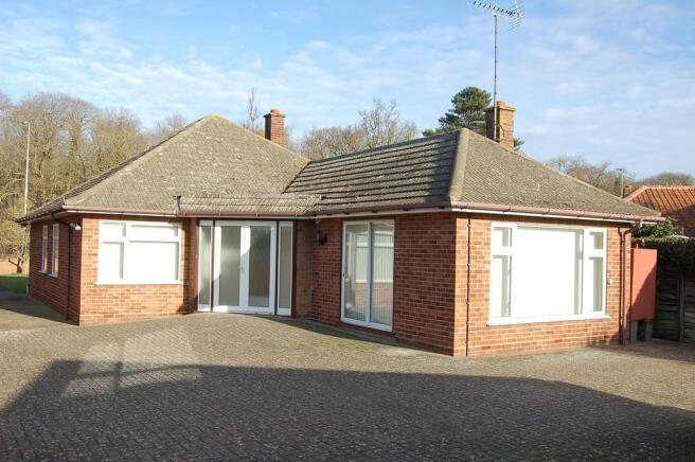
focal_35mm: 34
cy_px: 231
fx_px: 665
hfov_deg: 55.2
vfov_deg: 38.3
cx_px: 348
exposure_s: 1/250
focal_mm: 23
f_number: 8
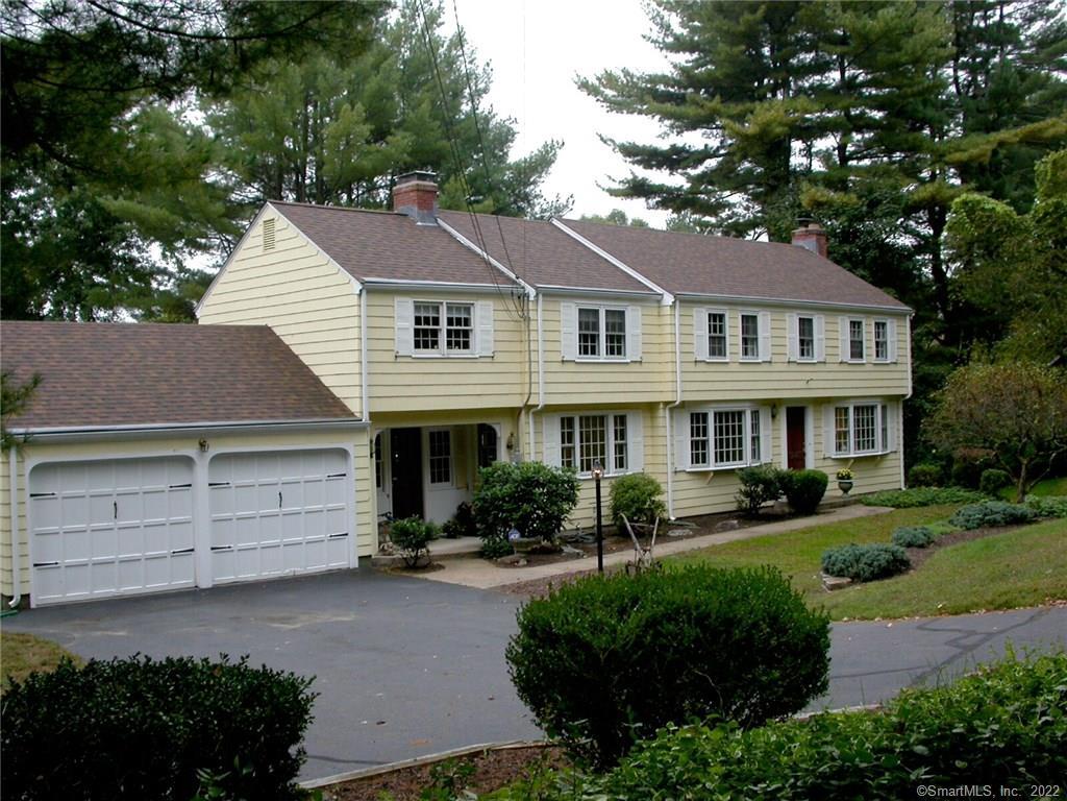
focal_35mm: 38
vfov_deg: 37.7
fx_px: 1171
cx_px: 534
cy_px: 400
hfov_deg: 49.0
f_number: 4.2
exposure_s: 1/99.7
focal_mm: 7.85
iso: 100
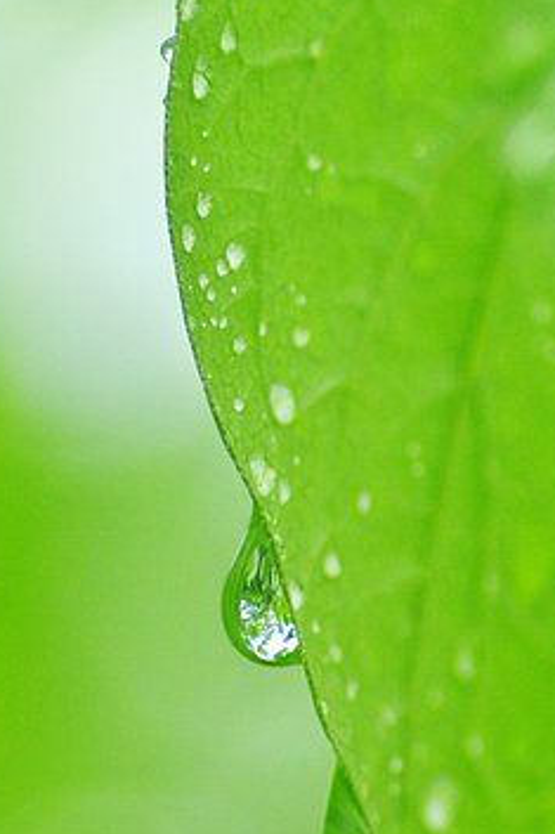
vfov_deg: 10.5
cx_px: 218
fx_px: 4537
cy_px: 541
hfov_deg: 7.0
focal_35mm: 196
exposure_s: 1/60
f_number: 4
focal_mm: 90
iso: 800
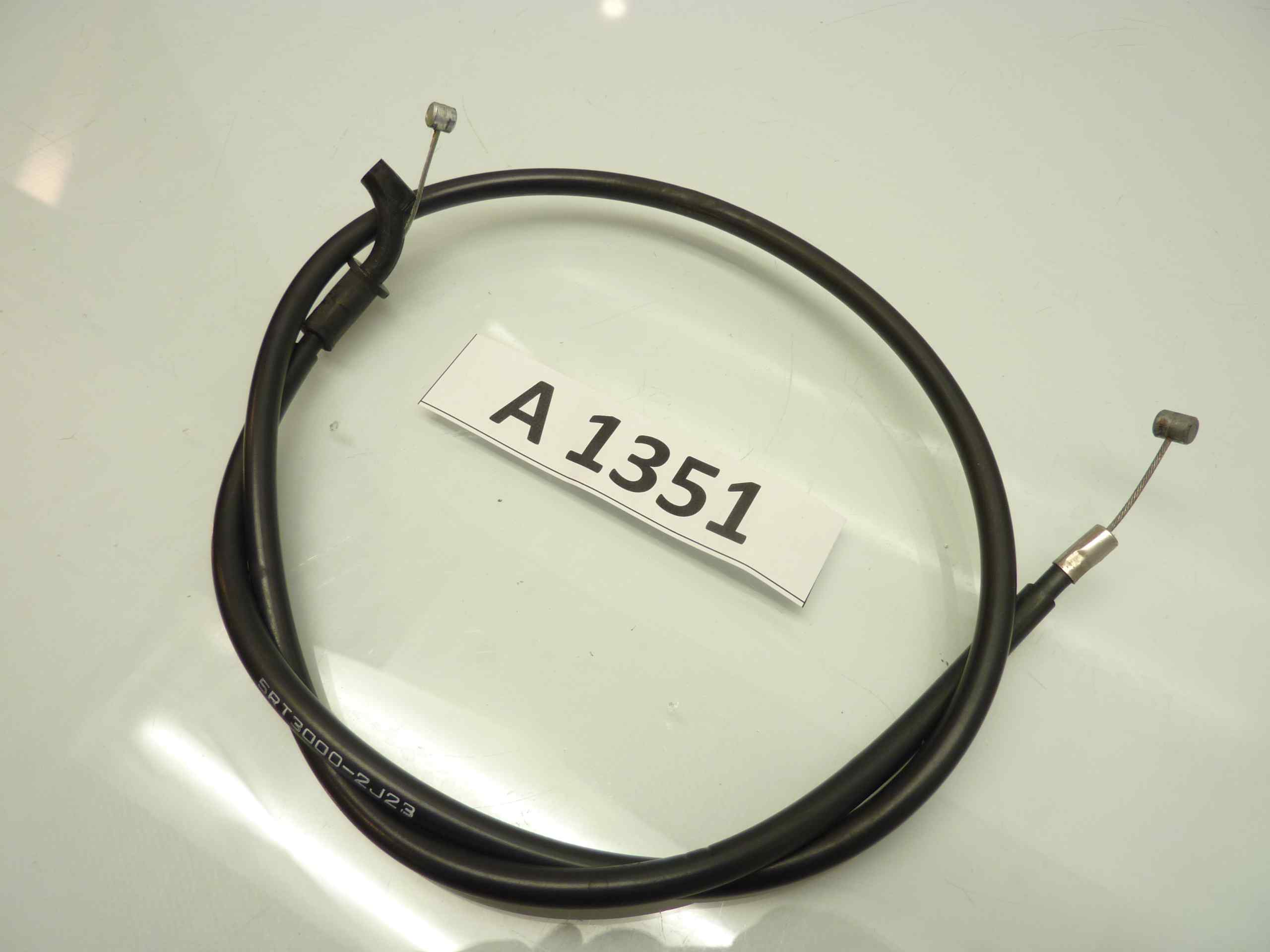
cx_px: 635
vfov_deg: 54.9
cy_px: 476
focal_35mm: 25
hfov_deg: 69.4
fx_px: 917
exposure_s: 1/20
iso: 80
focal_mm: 4.1
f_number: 3.3
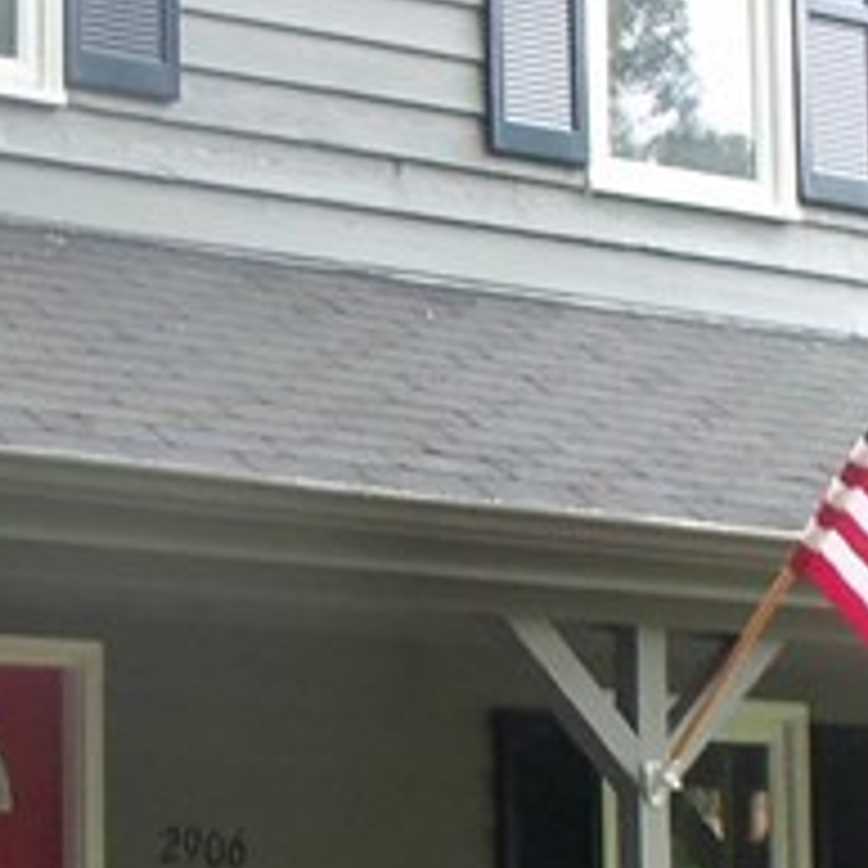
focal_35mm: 136
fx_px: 3858
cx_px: 297
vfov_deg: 12.8
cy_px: 684
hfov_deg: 12.8
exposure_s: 1/30
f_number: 3.4
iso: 100
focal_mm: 5.2
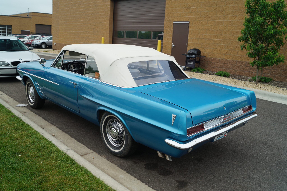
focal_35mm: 30
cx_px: 144
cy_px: 96
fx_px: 239
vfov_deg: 43.6
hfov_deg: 62.0
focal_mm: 20
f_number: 6.3
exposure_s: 1/100
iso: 100
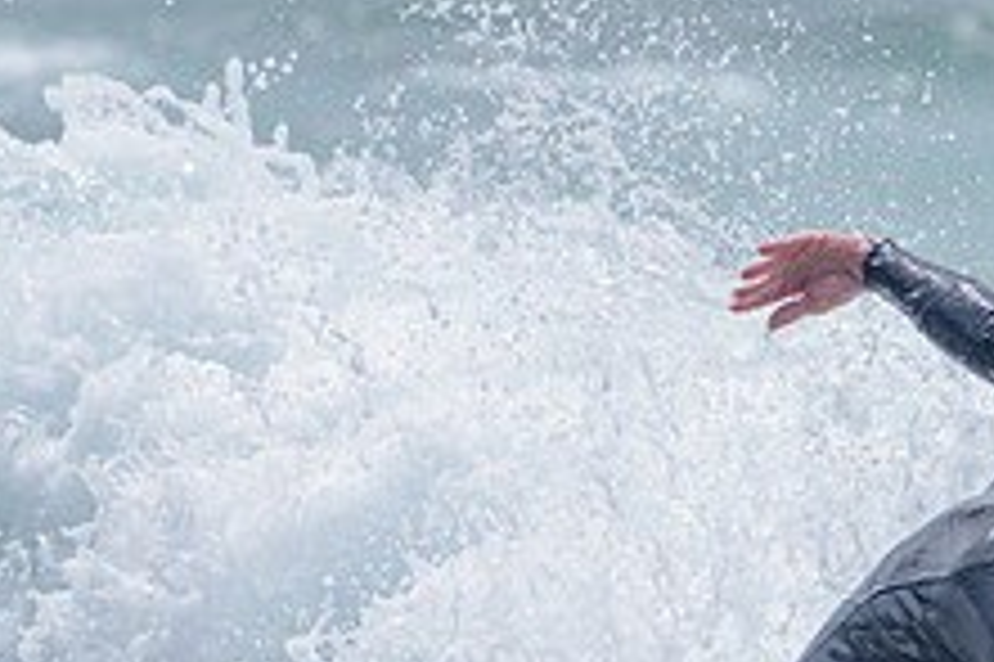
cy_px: 860
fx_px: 44447
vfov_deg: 0.9
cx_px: 1156
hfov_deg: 1.3
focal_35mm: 1611
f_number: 5.6
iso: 125
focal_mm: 500
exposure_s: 1/2000
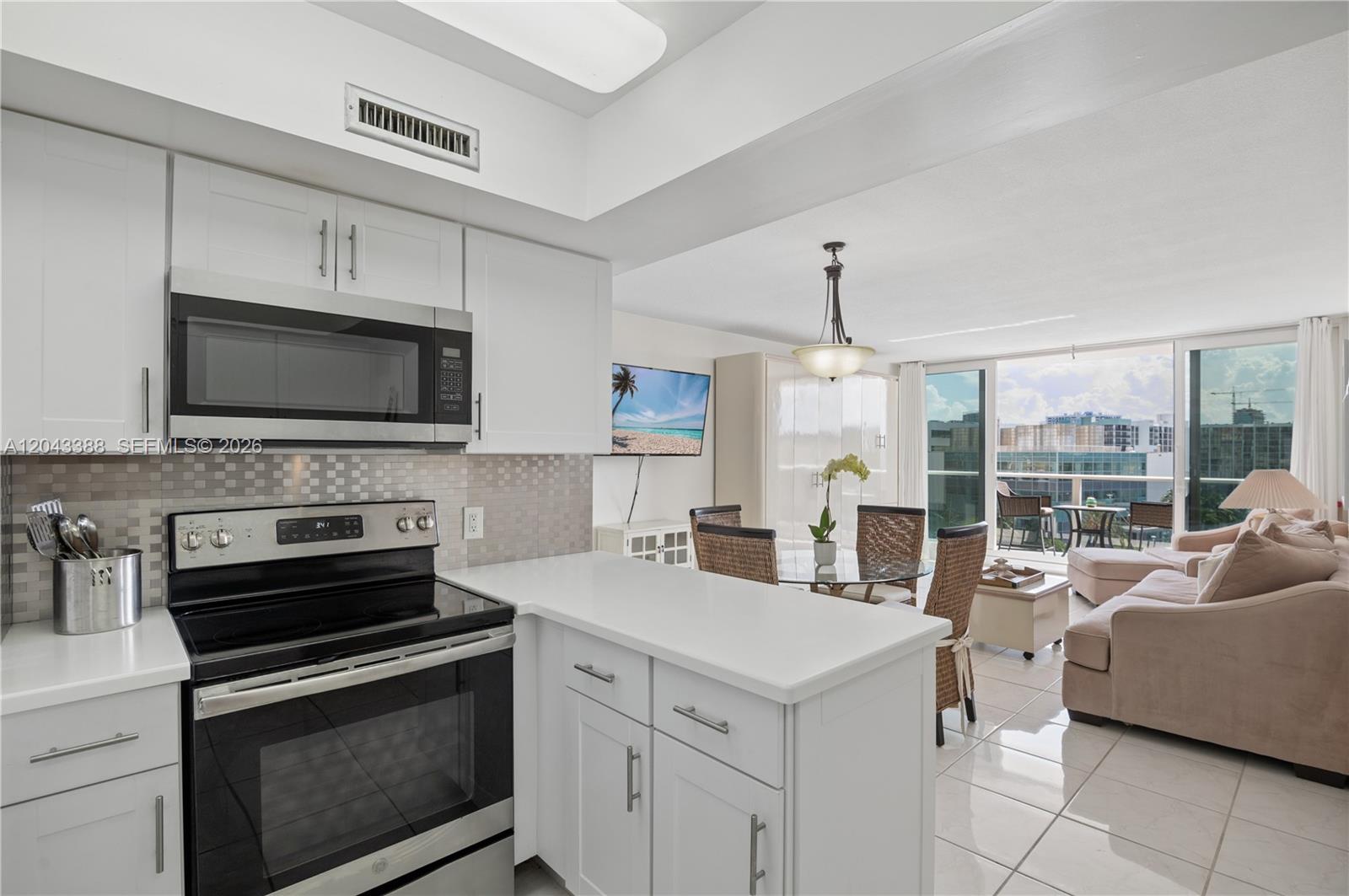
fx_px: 599
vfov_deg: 73.6
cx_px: 674
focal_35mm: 16
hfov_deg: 96.8
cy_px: 448
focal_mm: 16
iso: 250
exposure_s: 1/125
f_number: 8
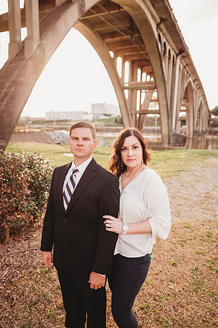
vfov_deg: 73.7
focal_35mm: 24
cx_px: 109
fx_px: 218
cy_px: 164
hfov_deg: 53.1
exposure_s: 1/250
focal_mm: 24
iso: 125
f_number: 2.5
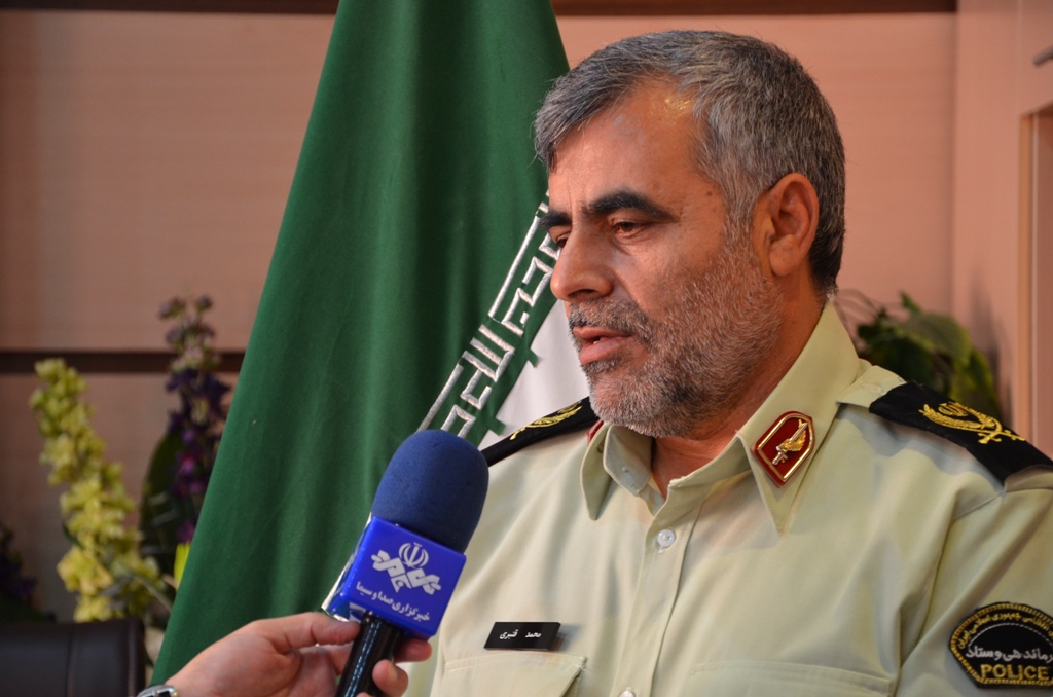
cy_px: 348
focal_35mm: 135
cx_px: 526
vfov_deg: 10.1
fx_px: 3940
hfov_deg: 15.2
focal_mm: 90
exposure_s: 1/30
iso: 800
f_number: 5.6
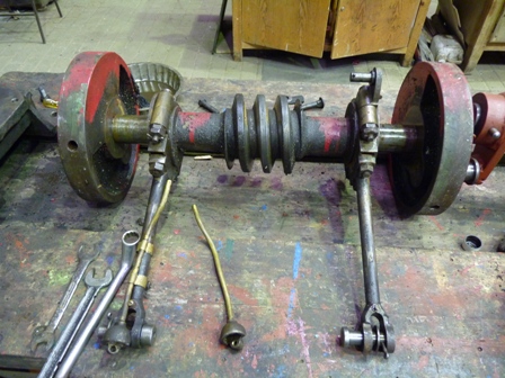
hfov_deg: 65.3
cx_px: 252
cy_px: 189
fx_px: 394
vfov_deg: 51.4
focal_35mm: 27
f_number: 2.8
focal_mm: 4.8
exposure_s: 1/6
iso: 400
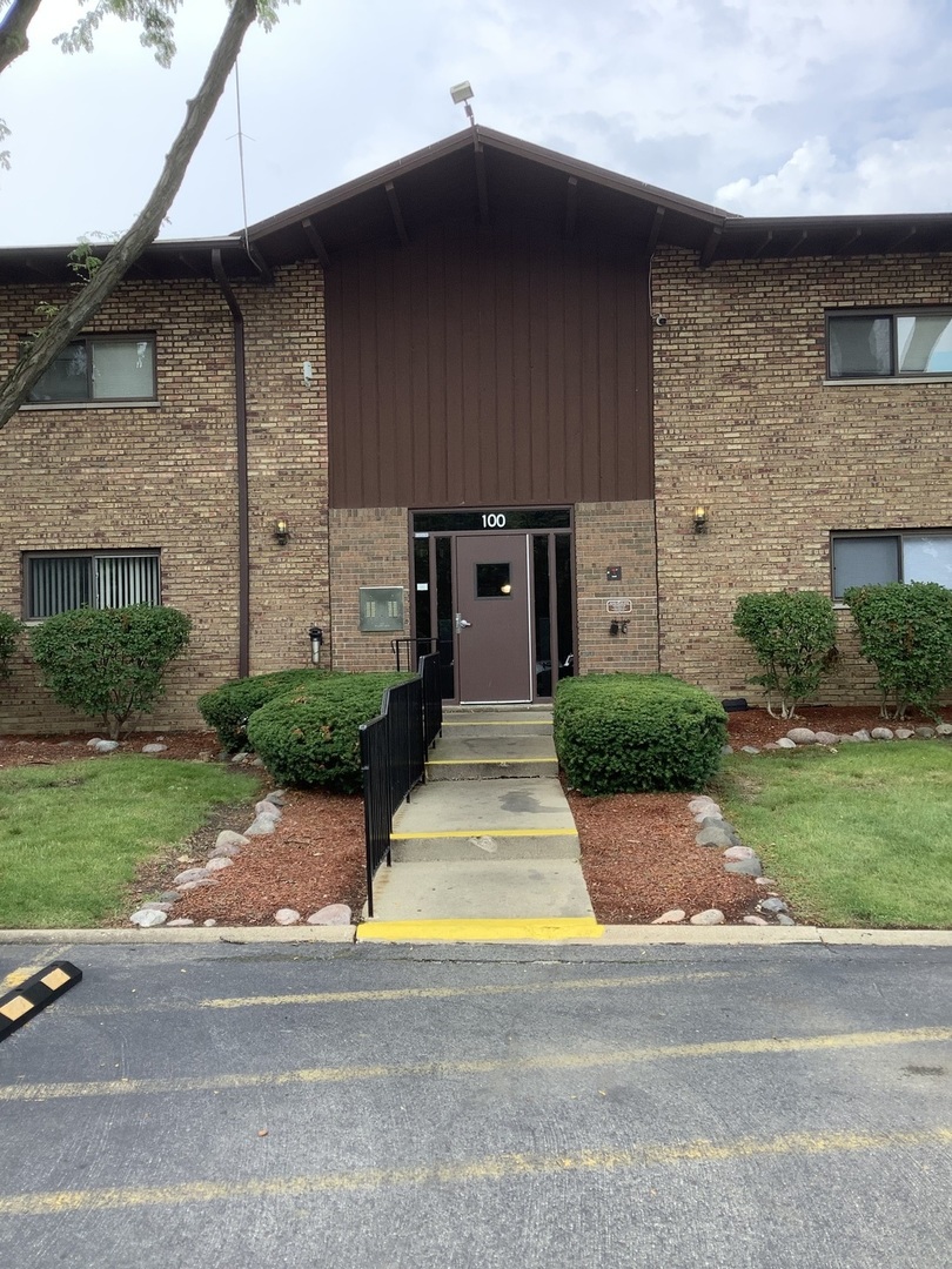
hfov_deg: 45.4
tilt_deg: +1.4
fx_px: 1137
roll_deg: -0.3
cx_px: 476
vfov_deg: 58.4
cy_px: 634
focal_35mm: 31
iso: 25
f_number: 2.4
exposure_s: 1/288
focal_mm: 3.3
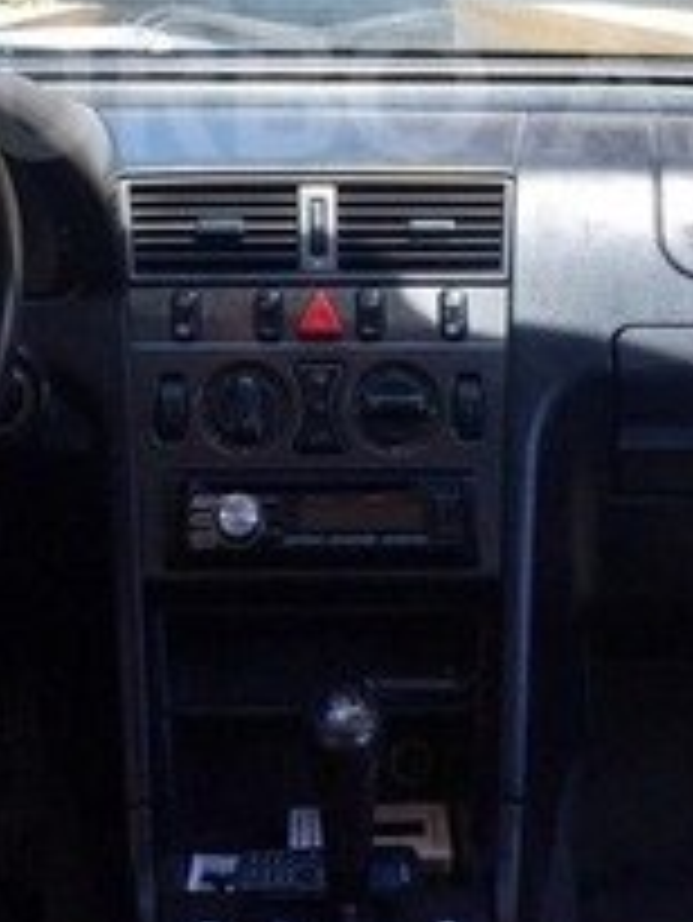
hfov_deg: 21.0
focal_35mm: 70
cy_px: 90
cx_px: 328
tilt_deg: +0.7
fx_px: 1867
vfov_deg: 26.8
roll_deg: +0.4
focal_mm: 4.15
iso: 32
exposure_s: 1/408
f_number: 2.2
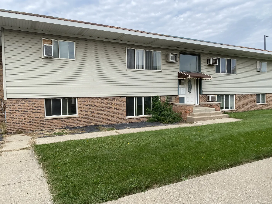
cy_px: 102
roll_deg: +1.8
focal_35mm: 26
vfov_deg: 53.1
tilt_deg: -3.8
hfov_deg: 67.3
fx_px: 204
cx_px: 136
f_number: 1.8
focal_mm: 4.25
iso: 32
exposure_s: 1/1464
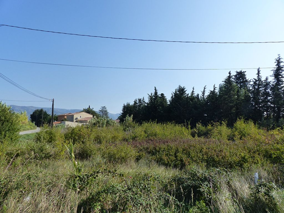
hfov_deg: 69.4
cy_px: 106
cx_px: 142
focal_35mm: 25
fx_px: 205
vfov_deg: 54.9
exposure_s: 1/1000
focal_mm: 4.5
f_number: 4
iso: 160
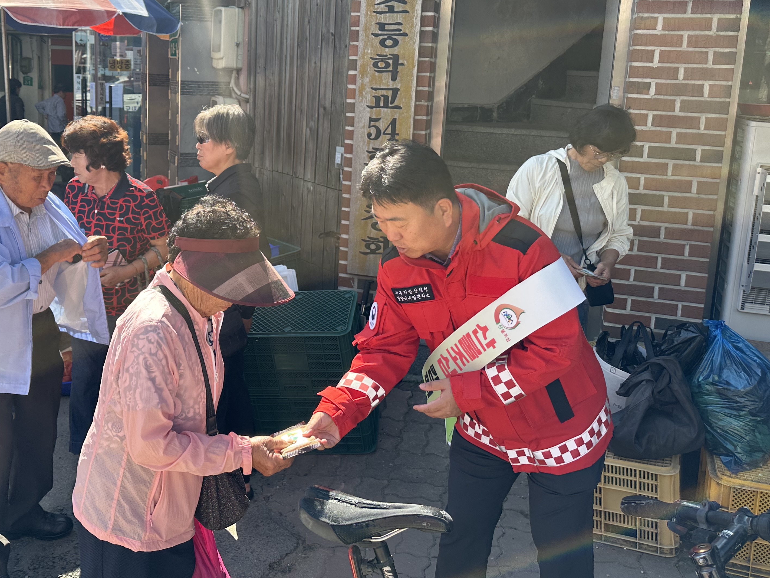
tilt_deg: -7.6
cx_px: 278
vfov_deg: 41.2
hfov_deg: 53.2
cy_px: 191
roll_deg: -0.5
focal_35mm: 34
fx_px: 756
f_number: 1.78
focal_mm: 6.86
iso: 80
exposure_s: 1/927
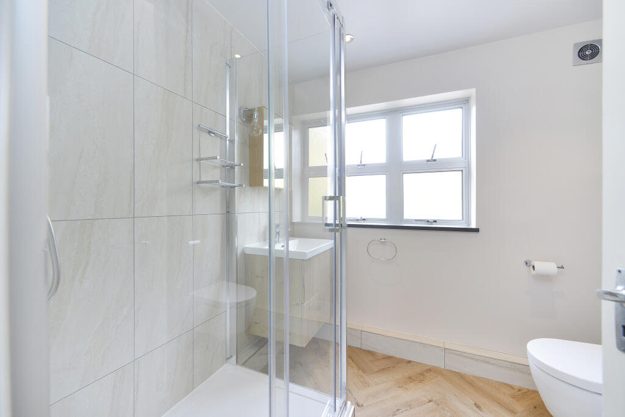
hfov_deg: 104.2
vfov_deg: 81.2
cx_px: 312
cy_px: 208
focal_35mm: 14
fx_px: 243
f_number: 7.1
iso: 400
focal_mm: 14
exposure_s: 1/25
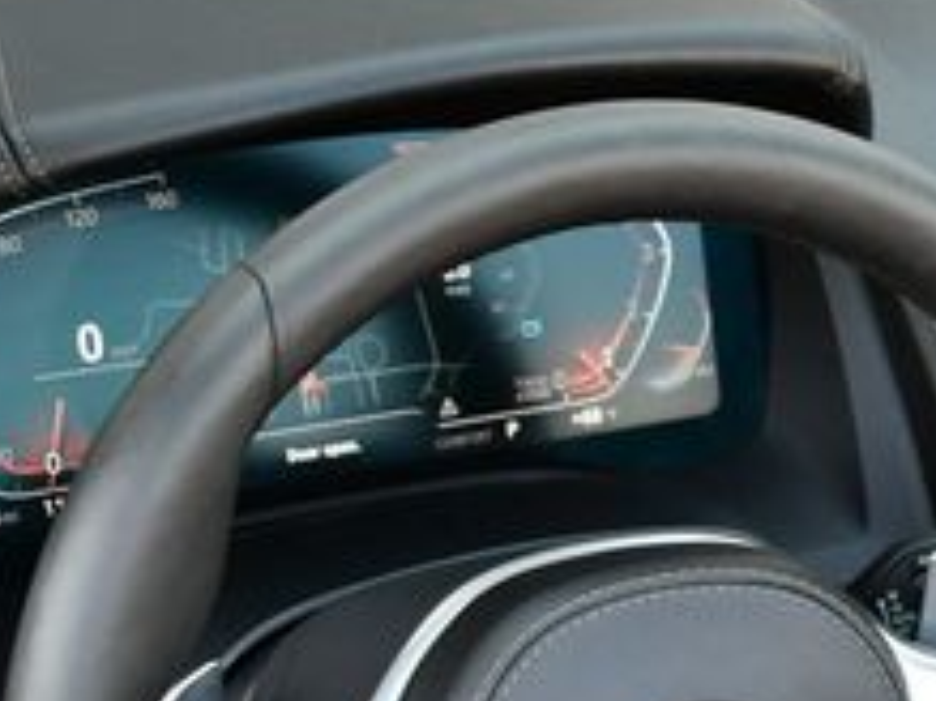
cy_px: 714
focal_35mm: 135
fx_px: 3648
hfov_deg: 14.1
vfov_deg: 10.9
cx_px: 1163
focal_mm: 24
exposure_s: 1/250
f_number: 4
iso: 560
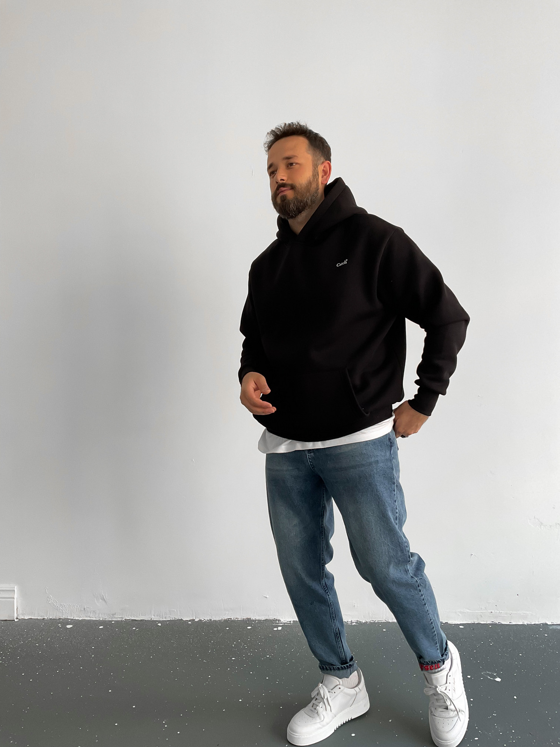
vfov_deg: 61.7
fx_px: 626
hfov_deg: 48.2
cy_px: 374
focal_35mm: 29
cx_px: 280
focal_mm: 3
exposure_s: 1/120
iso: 64
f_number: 1.8
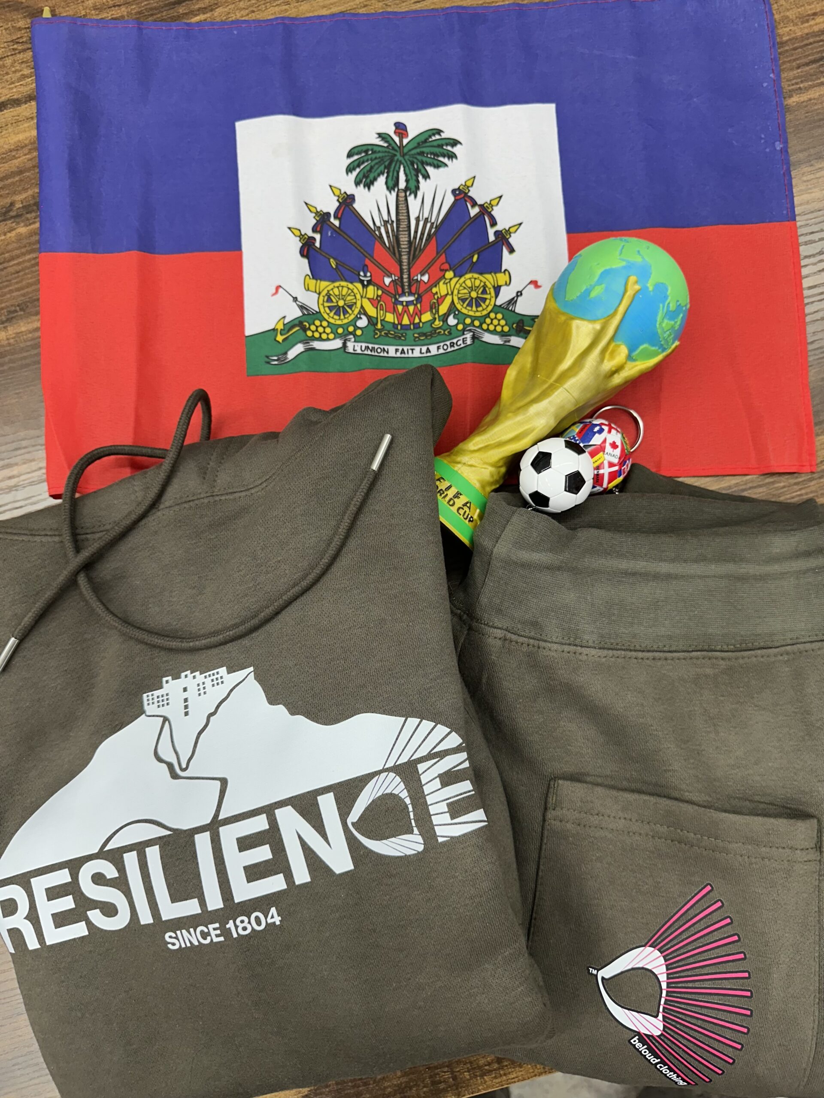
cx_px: 412
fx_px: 762
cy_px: 549
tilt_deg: -83.9
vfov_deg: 71.6
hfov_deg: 56.8
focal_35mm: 24
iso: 125
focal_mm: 6.86
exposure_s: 1/120
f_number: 1.78
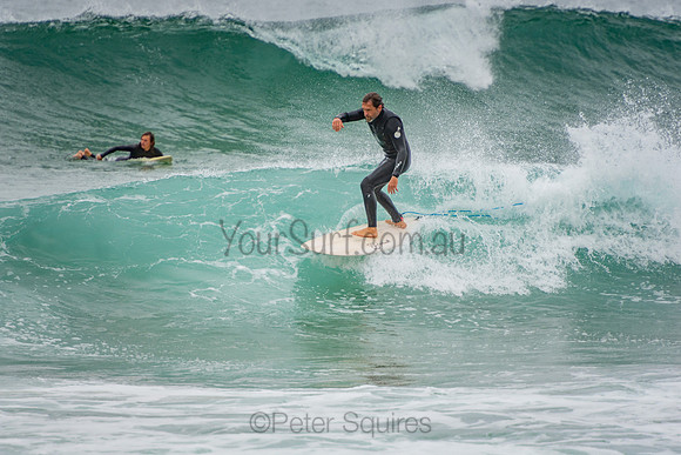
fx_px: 11068
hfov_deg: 3.5
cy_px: 228
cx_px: 340
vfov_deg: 2.4
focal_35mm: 585
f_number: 5.6
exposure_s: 1/1600
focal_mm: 390
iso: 250
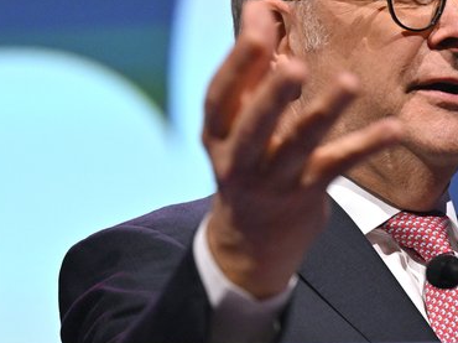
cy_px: 52
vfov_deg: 4.7
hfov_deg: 6.3
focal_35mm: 316
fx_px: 4178
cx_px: 269
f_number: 4.5
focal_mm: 150
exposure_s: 1/400
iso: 4000
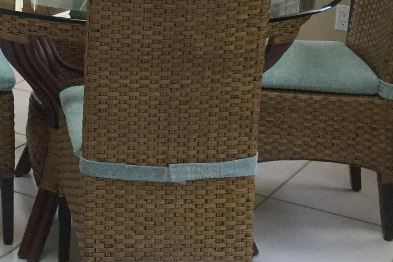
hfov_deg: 20.8
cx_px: 9
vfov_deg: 13.9
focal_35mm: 95
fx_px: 1037
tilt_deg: -9.5
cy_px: -64
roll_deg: -0.9
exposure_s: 1/30
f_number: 2.4
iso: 50
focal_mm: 3.3
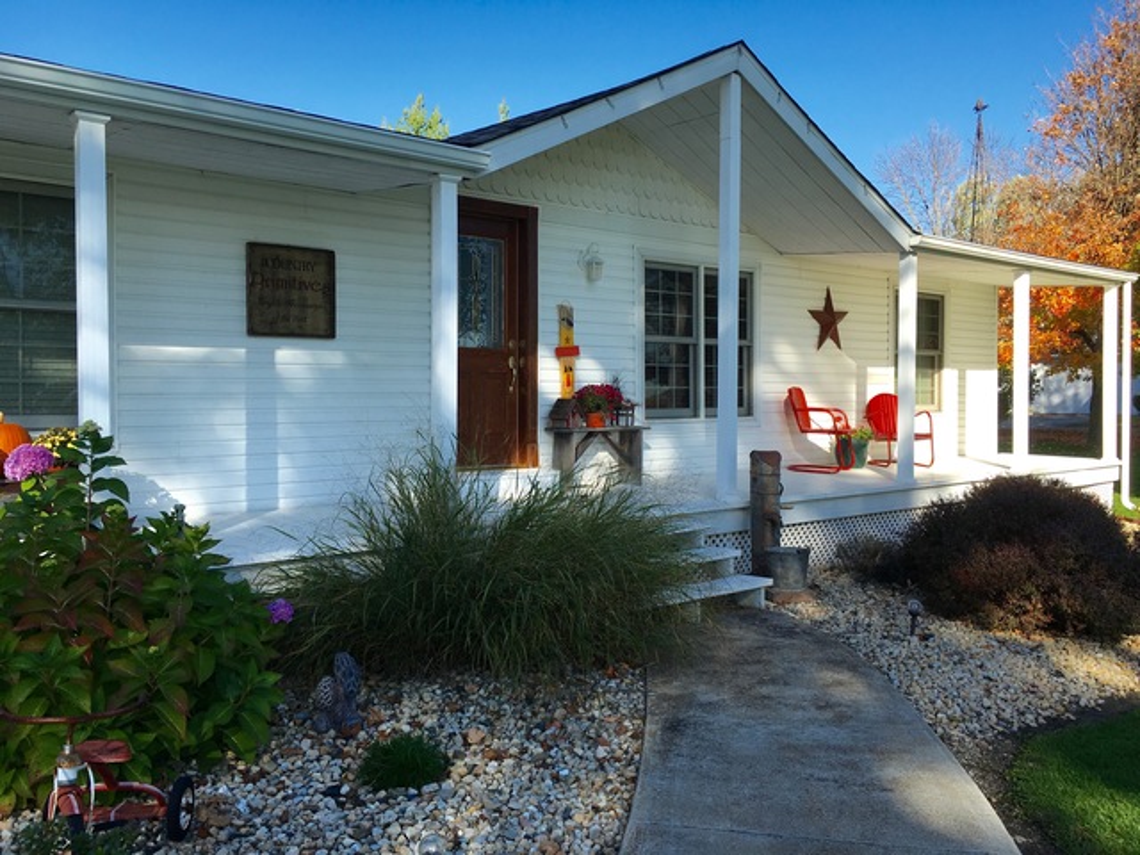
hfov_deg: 61.7
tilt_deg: -0.1
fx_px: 955
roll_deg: -0.2
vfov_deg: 48.2
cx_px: 570
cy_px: 428
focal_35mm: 29
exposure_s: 1/761
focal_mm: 4.15
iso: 25
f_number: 2.2
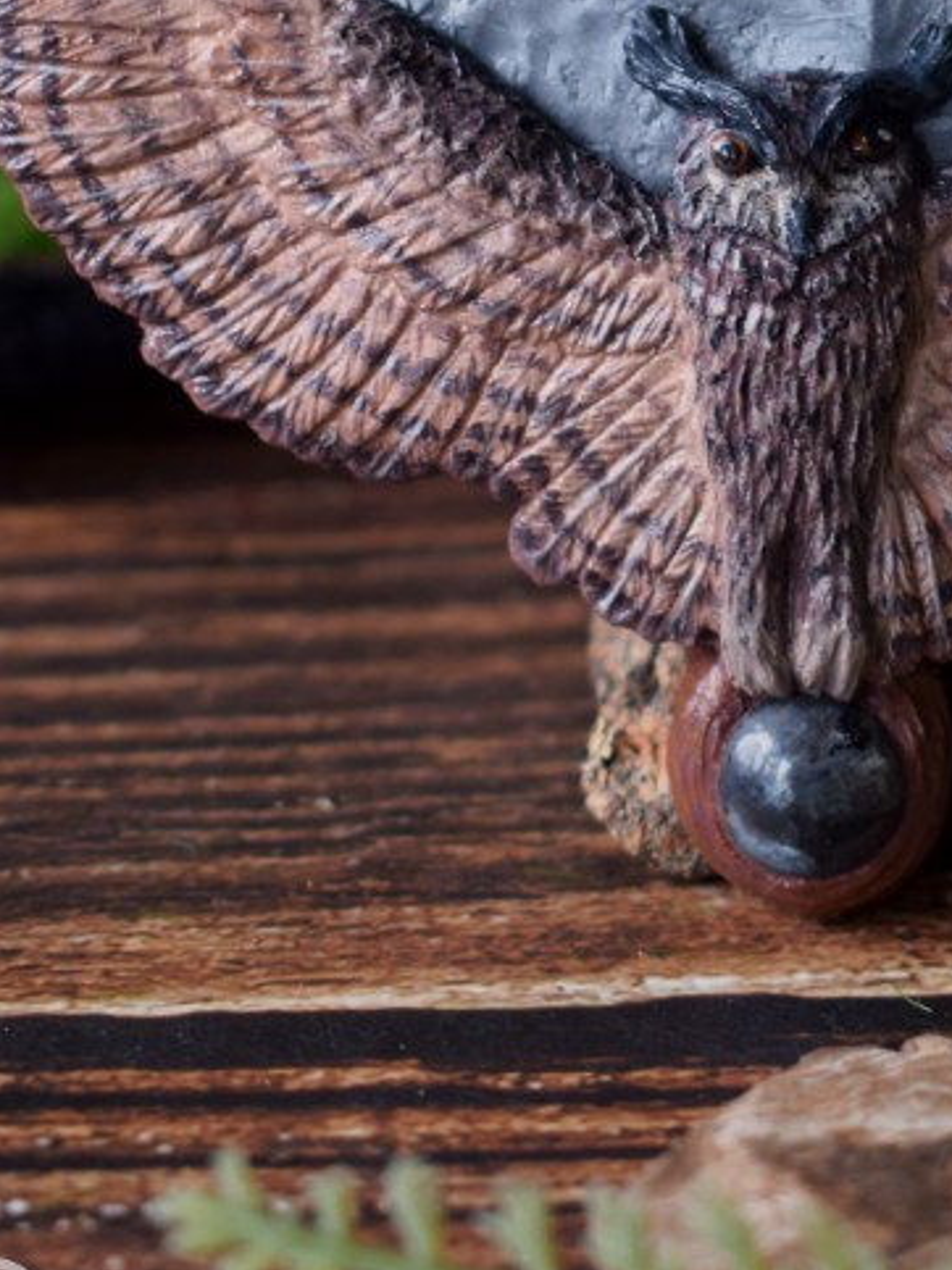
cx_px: 797
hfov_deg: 12.6
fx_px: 4292
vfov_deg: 16.7
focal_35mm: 117
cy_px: 200
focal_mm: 34
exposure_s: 1/125
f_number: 5.6
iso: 400
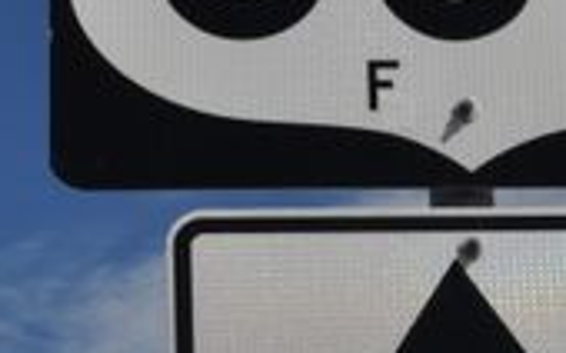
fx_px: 3545
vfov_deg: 5.7
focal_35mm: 230
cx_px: 869
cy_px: 75
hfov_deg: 8.9
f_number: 13
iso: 200
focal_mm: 32
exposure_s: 1/640
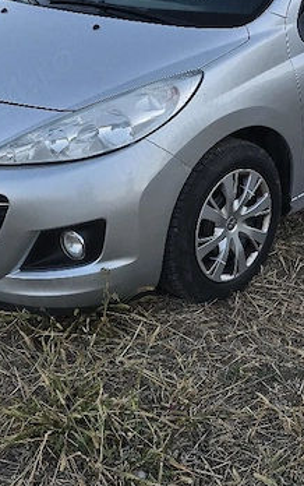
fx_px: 741
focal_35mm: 56
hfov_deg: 22.8
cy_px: 148
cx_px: 257
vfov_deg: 35.8
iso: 100
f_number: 1.7
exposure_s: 1/182
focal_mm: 6.3
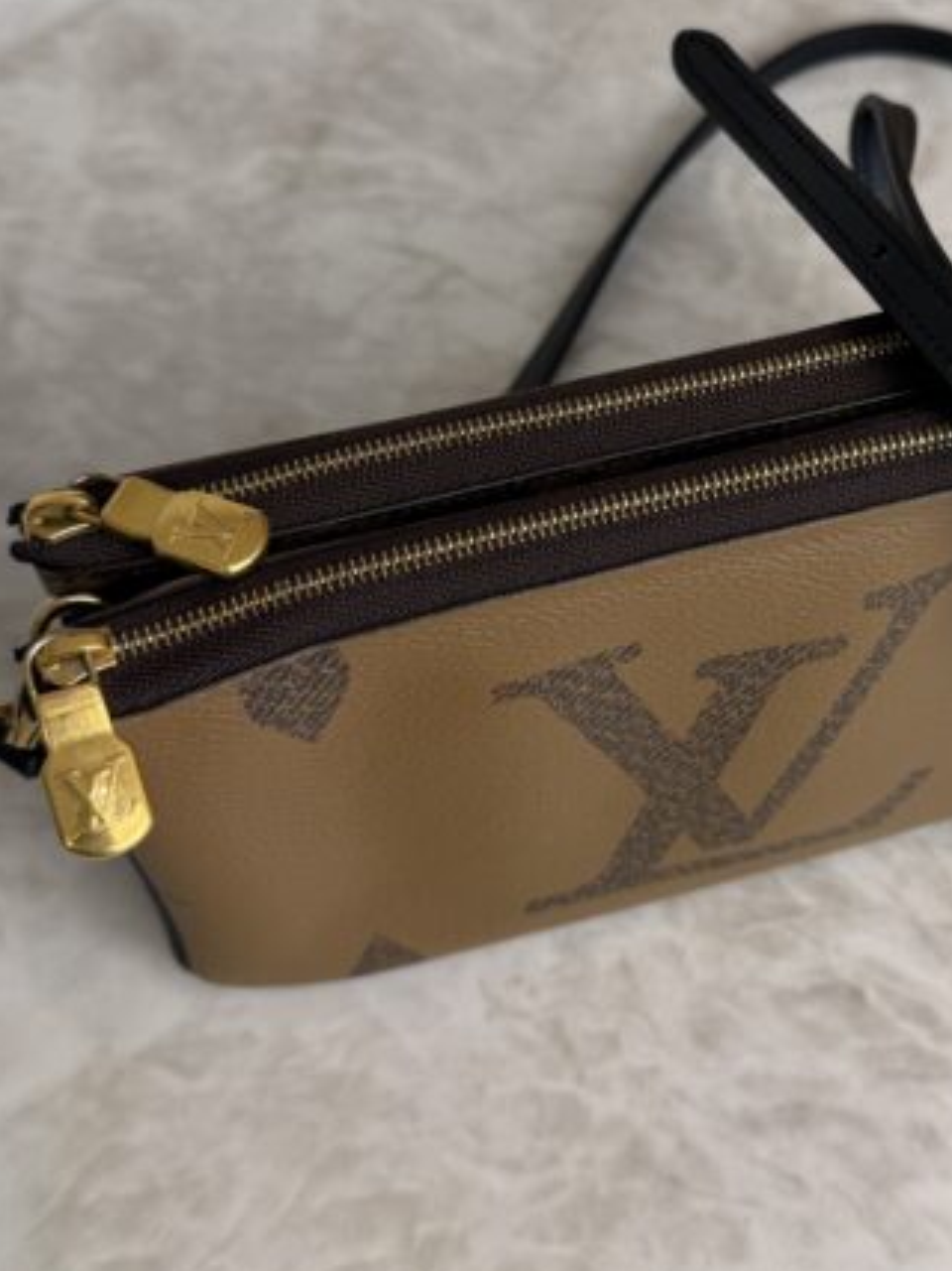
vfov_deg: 42.0
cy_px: 551
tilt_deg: -56.7
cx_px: 684
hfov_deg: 31.7
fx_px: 1651
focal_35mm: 45
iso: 50
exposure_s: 1/126
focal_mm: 6.76
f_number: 1.78
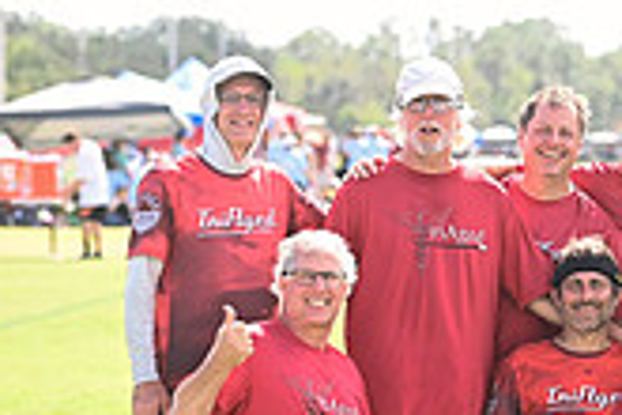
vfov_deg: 3.3
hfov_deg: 4.9
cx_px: 924
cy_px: 364
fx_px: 7273
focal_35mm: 421
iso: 160
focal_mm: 120
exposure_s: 1/400
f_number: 4
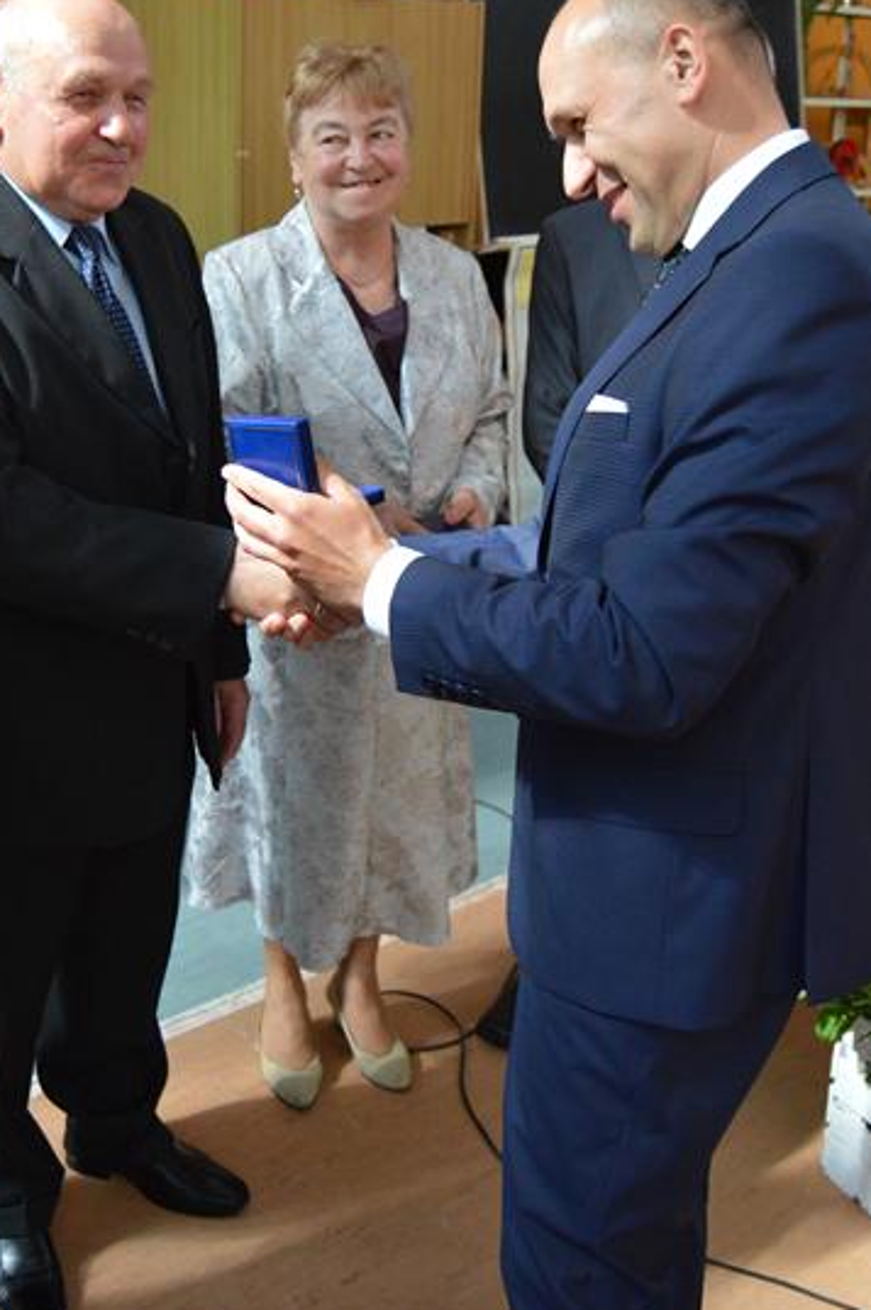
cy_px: 554
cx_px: 366
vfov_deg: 47.7
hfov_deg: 32.8
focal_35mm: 41
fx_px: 1476
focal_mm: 23
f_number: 3.8
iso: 2800
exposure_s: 1/500
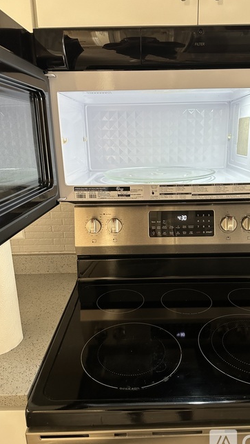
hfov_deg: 42.7
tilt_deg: -15.7
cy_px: 228
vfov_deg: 69.9
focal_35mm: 27
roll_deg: -0.1
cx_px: 149
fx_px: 318
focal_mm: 6.86
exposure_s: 1/60
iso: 320
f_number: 1.78
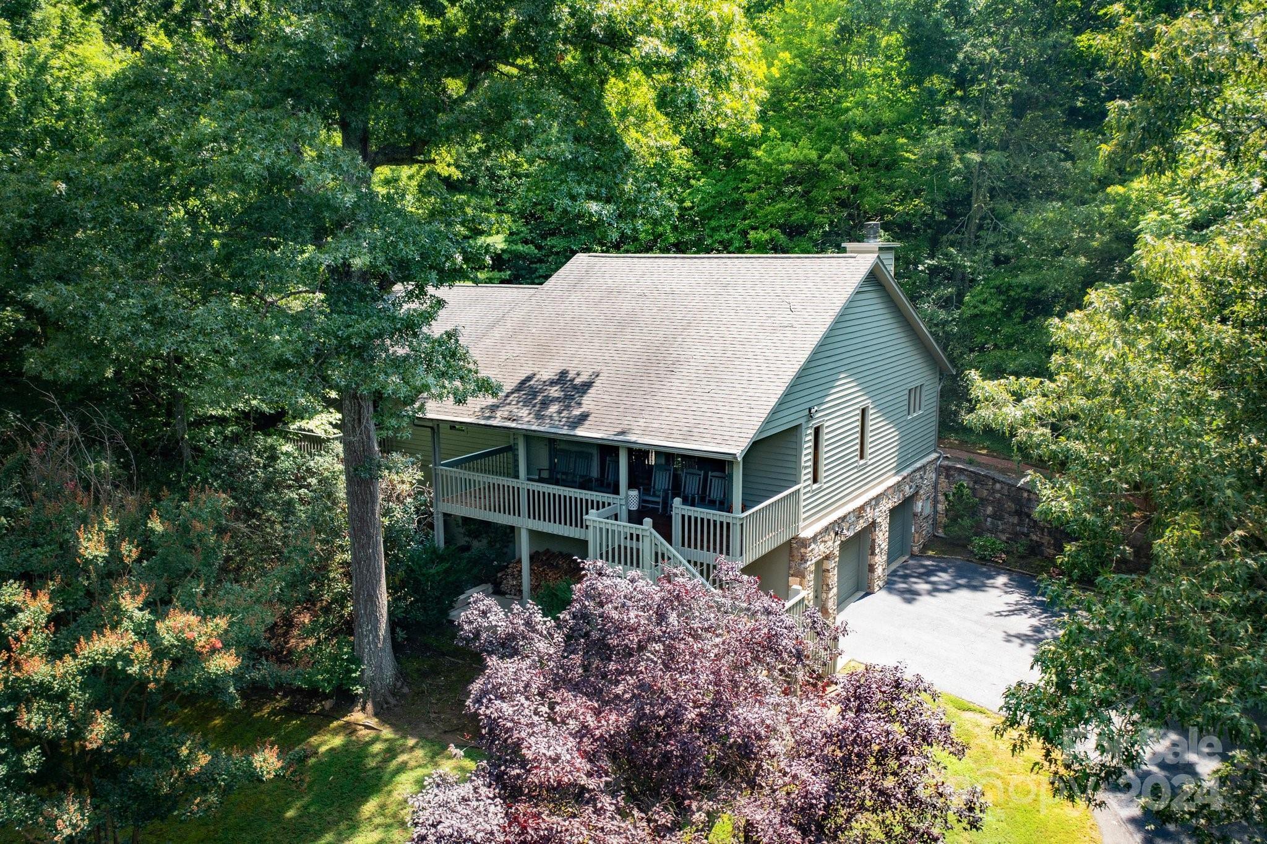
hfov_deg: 65.5
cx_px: 634
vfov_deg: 46.4
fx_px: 985
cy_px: 422
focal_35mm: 28
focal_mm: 10.26
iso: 100
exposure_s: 1/80
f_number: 2.8
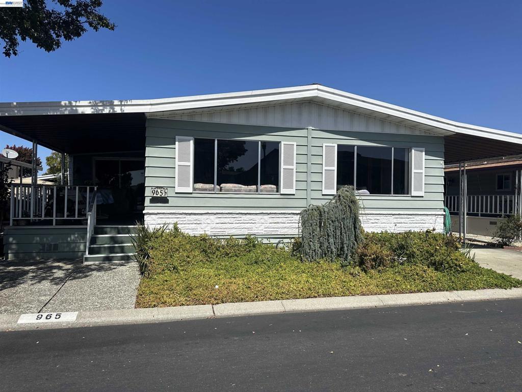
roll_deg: -1.3
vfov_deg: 56.8
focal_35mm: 24
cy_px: 196
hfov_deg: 71.6
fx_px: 362
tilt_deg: -0.2
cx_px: 261
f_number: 1.78
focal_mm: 6.86
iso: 80
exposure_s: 1/7042
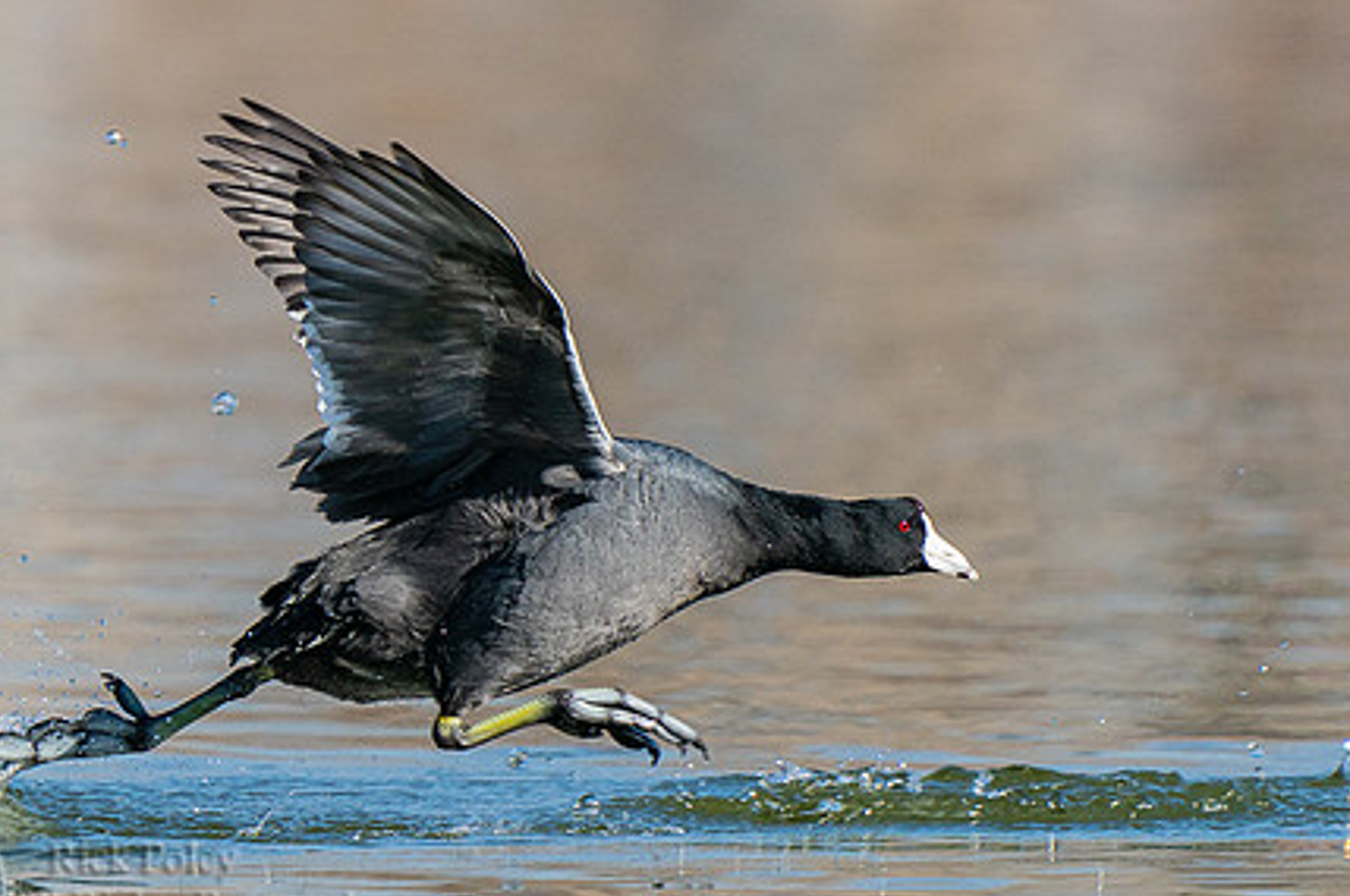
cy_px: 449
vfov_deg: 1.1
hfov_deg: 1.7
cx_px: 558
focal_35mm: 1236
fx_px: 46297
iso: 1250
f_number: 7.1
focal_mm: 600
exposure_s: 1/2500
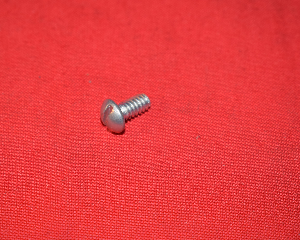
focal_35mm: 94
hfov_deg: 20.4
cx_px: 122
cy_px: 119
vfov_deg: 16.4
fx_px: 831
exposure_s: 1/30
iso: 400
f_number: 5.6
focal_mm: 55
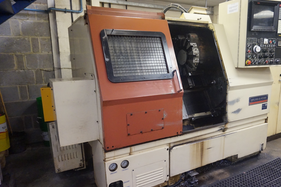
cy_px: 102
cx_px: 162
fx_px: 218
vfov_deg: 46.3
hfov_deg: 65.1
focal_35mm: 28
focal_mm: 16
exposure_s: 1/160
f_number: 3.5
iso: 3200
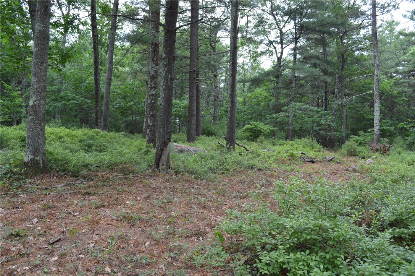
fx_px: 311
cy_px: 138
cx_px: 208
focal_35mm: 27
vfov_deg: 47.8
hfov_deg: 67.4
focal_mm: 18
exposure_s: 1/125
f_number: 5.6
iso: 250
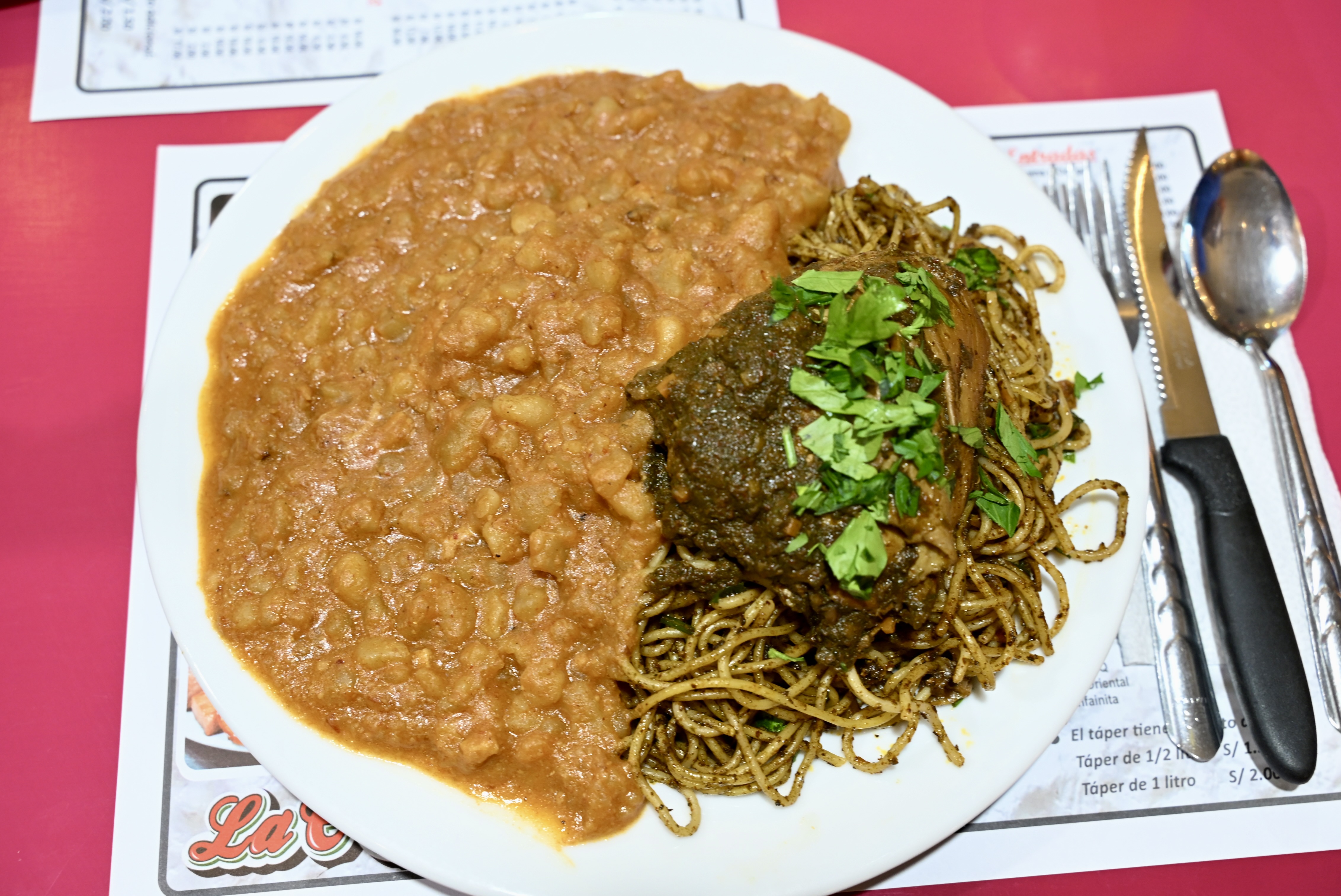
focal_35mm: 40
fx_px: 1491
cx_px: 670
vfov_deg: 33.4
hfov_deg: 48.4
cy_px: 448
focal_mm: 40
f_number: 5.6
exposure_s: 1/30
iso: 1600
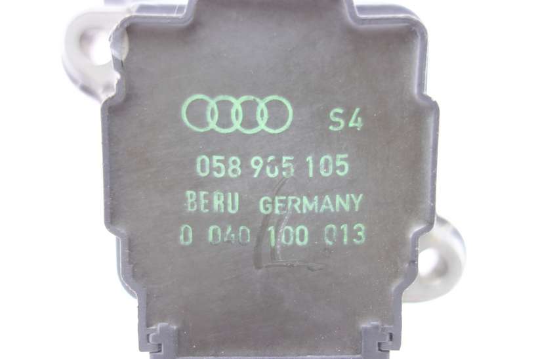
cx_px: 269
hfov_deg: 65.5
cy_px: 180
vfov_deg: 46.4
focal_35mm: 28
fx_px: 418
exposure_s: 1/30
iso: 320
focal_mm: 10.4
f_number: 1.8
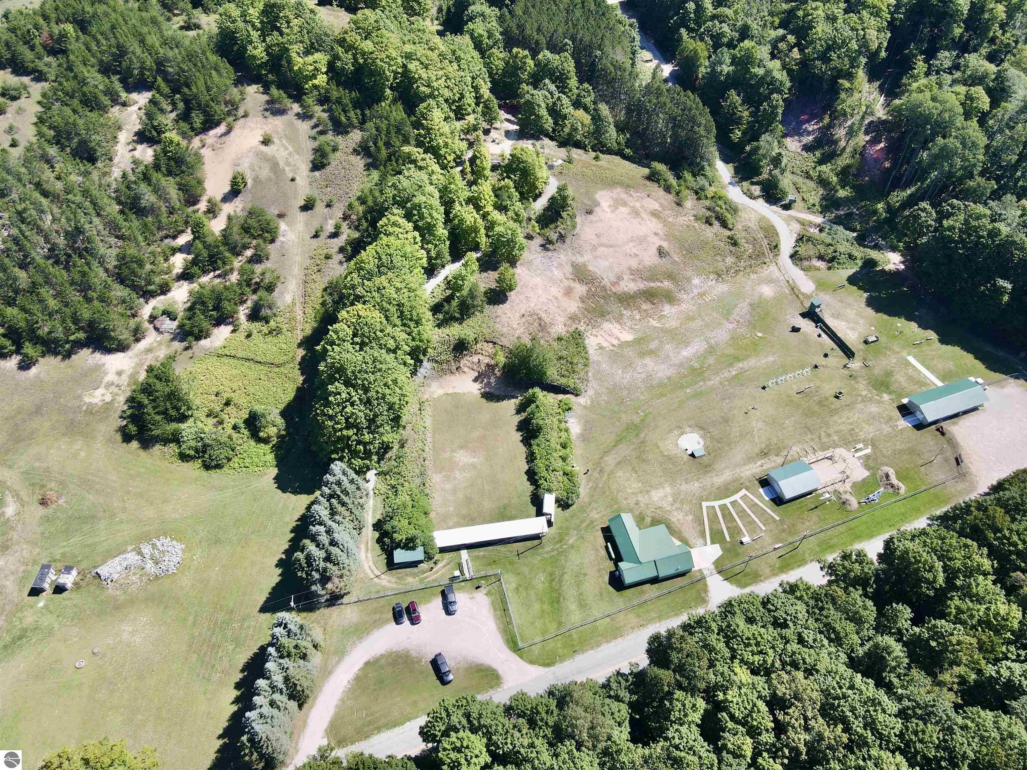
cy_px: 385
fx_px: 712
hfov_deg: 71.6
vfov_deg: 56.8
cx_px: 514
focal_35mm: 24
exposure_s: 1/320
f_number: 2.8
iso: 100
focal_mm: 4.5
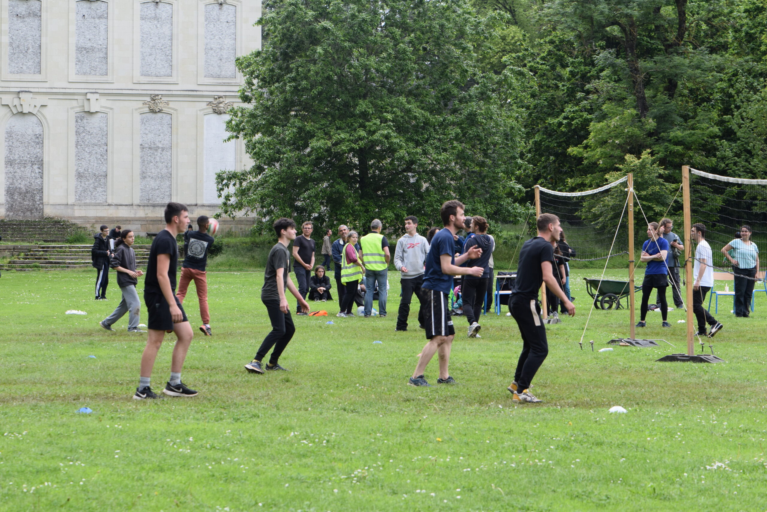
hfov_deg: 16.1
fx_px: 2717
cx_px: 384
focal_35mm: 128
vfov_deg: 10.8
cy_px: 256
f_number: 7.1
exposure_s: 1/200
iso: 400
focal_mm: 85
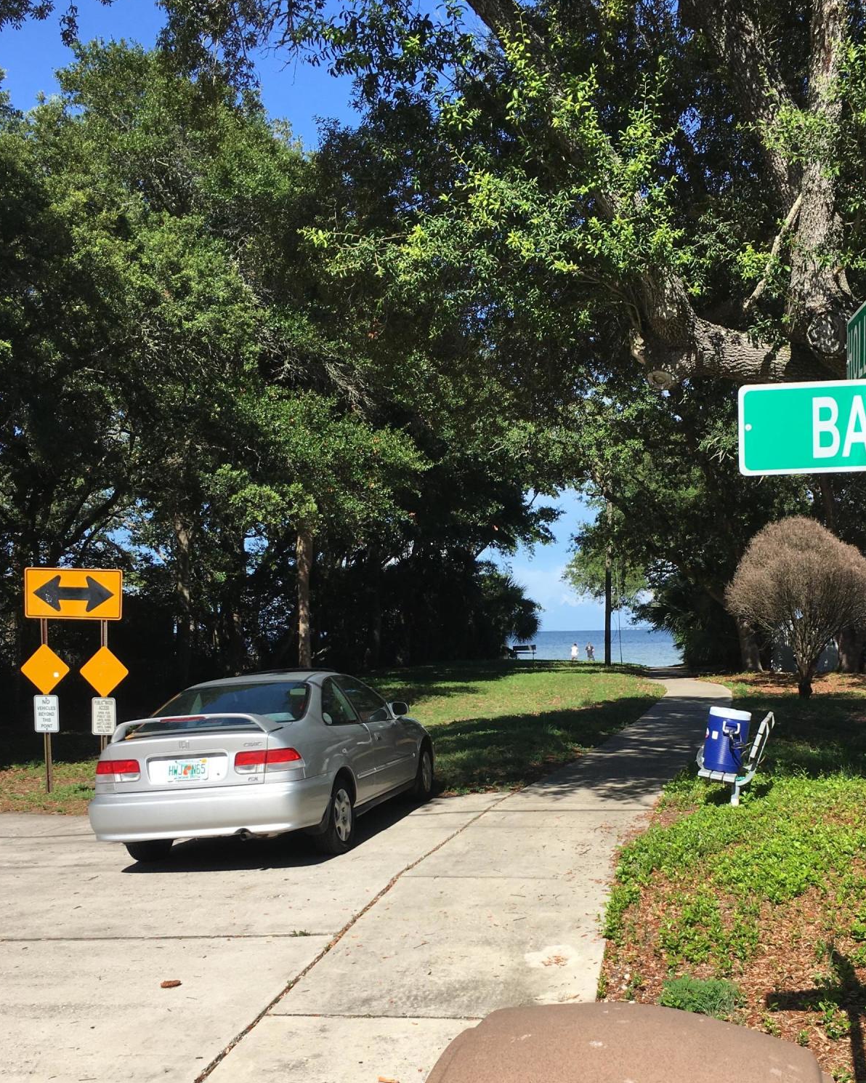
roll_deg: -0.4
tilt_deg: -2.7
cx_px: 512
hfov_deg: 39.0
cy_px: 671
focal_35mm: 38
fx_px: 1217
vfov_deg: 47.5
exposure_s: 1/1326
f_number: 2.2
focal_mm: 4.15
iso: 25
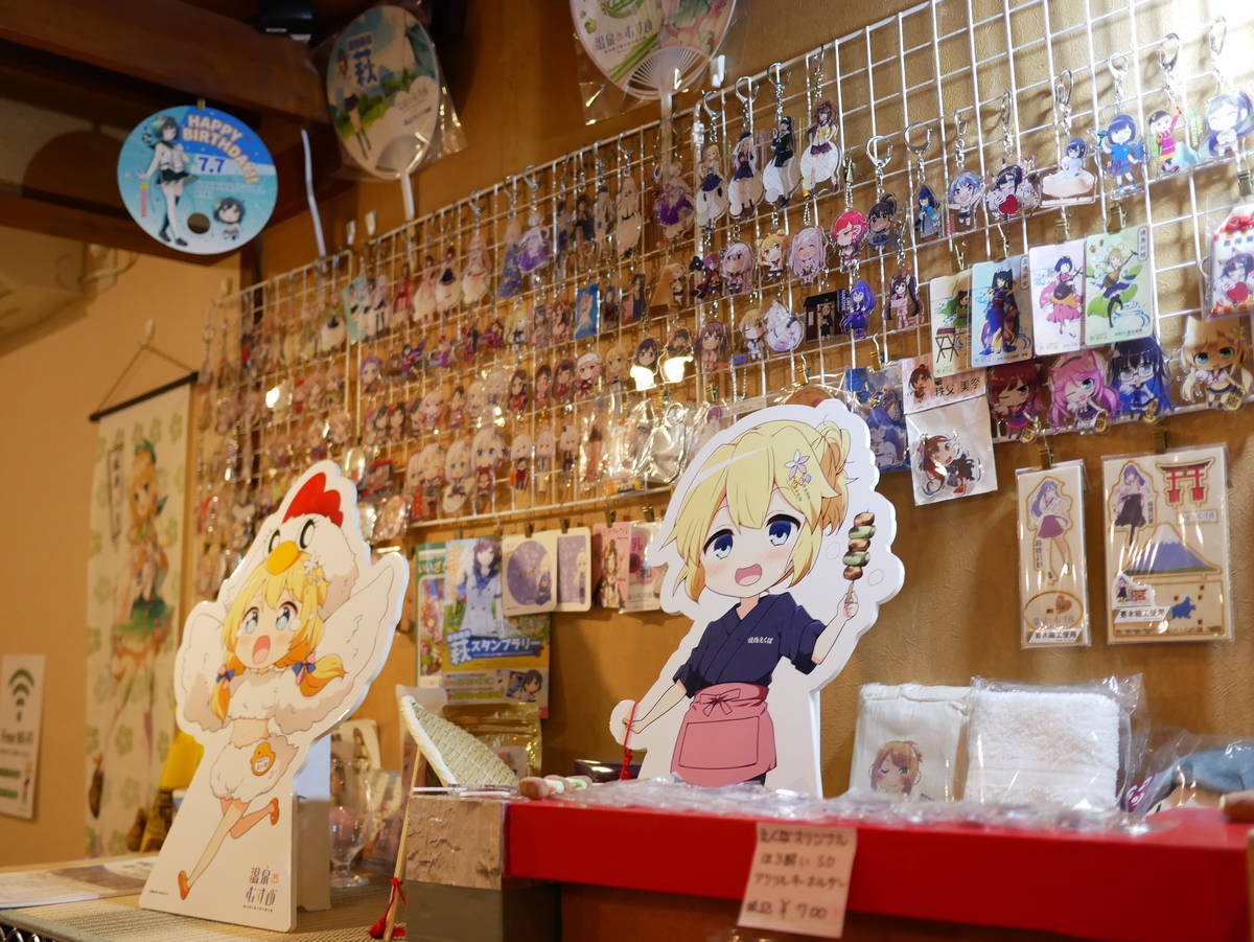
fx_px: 1450
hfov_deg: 46.8
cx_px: 627
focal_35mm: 40
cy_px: 471
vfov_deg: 36.0
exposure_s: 1/60
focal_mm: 20
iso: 640
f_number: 1.7
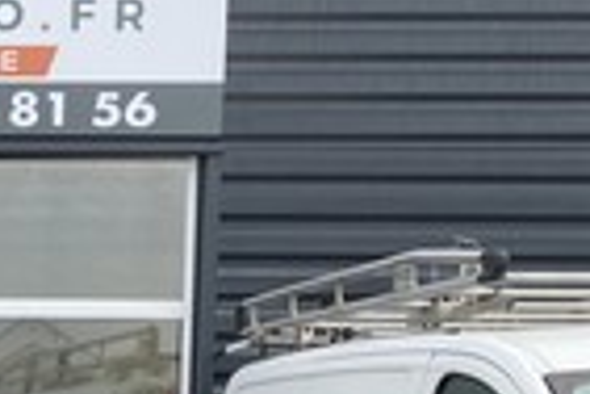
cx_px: -448
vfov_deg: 13.2
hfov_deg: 17.3
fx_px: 1606
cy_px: 589
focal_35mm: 98
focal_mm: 4.25
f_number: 1.8
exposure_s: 1/203
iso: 32
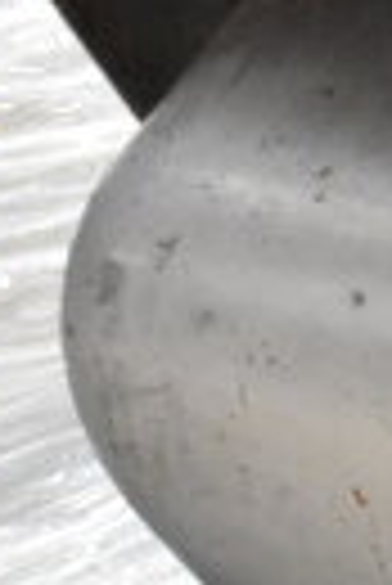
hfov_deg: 8.6
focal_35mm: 141
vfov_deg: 14.1
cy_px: 686
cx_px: 1023
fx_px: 2297
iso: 6400
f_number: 22
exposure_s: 1/2000
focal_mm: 20
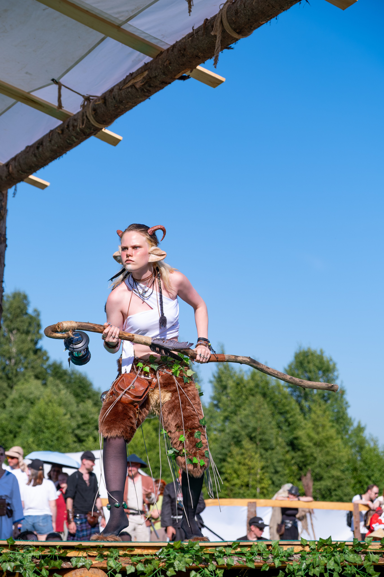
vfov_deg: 24.5
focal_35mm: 83
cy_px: 288
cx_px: 192
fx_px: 1328
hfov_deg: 16.5
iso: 160
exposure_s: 1/1600
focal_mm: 55
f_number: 4
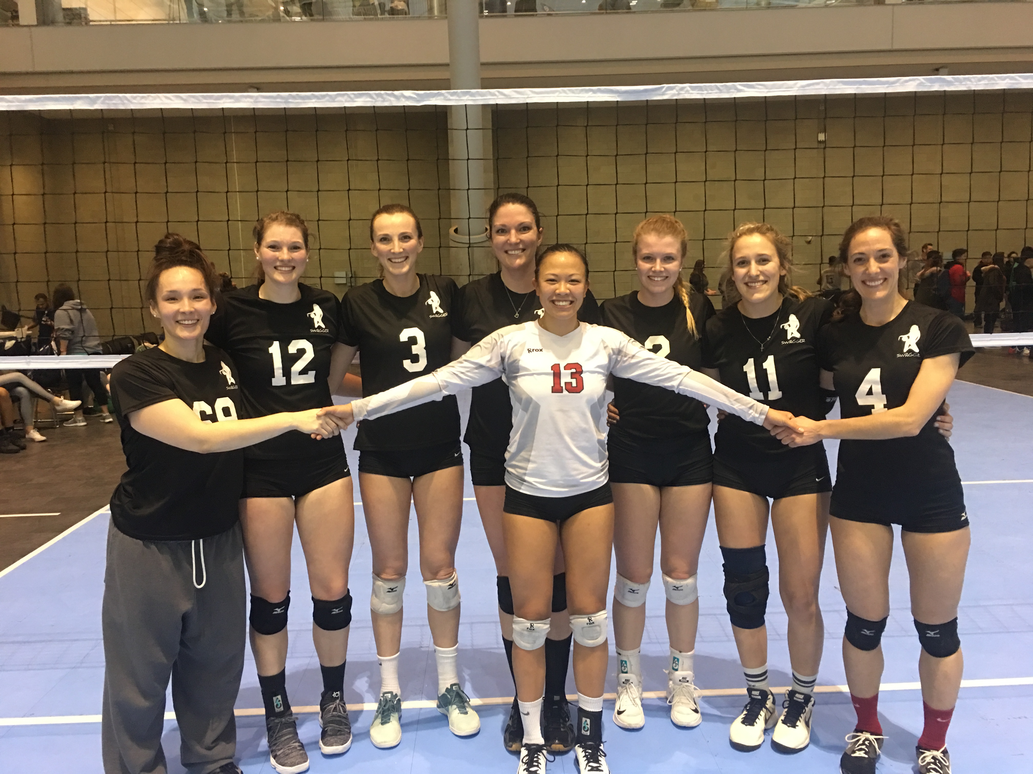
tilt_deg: -8.1
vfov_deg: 48.2
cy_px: 387
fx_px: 865
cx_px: 516
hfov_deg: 61.7
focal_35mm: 29
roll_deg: +1.5
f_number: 2.2
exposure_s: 1/15
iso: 100
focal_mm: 4.15
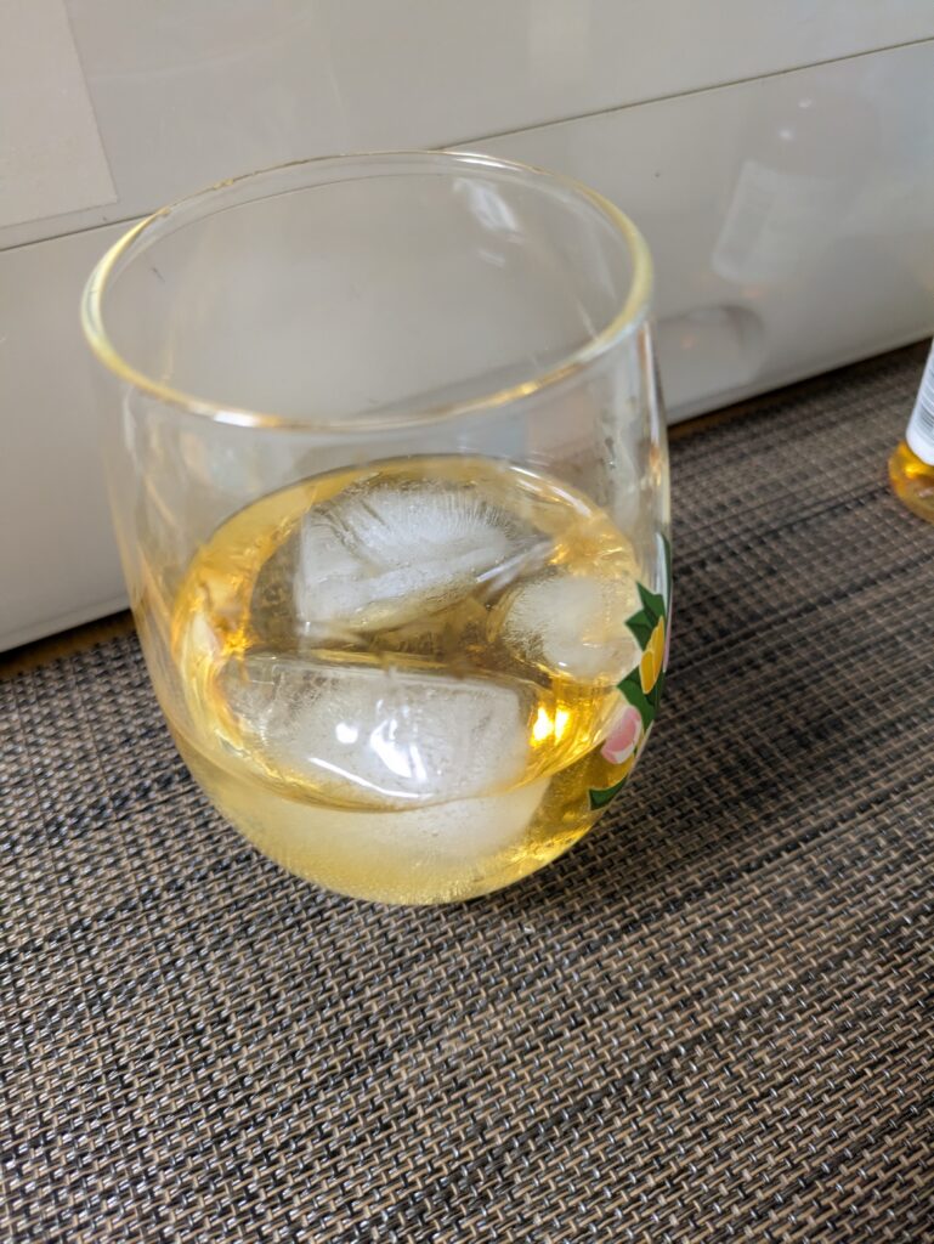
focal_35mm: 25
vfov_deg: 69.4
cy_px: 622
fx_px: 899
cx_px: 467
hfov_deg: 54.9
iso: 686
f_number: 1.89
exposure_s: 1/50
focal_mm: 5.43
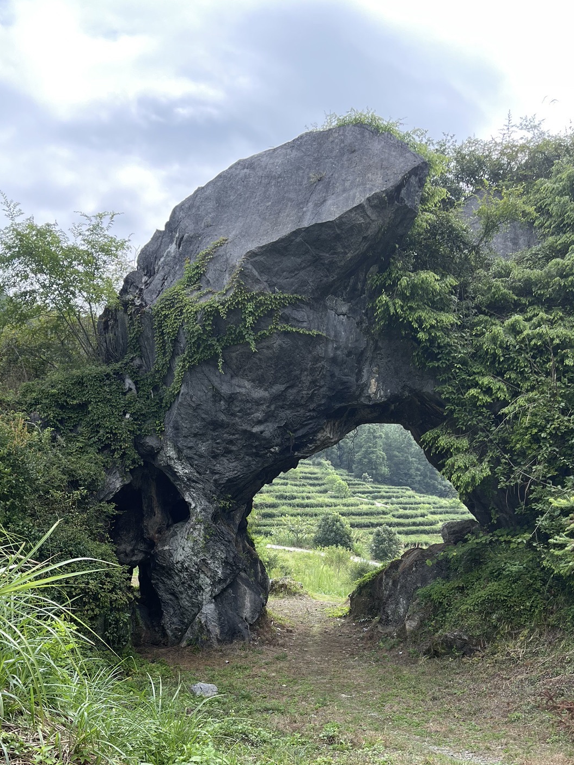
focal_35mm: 37
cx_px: 299
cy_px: 535
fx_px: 818
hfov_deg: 38.7
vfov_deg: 48.9
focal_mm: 5.1
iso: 32
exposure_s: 1/930
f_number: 1.6
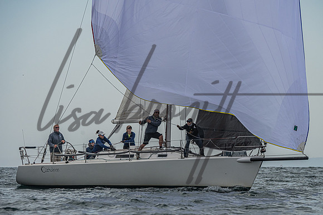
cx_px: 164
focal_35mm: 302
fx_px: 2713
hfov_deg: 6.8
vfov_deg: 4.5
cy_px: 121
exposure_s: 1/3200
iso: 400
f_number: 8
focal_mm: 220
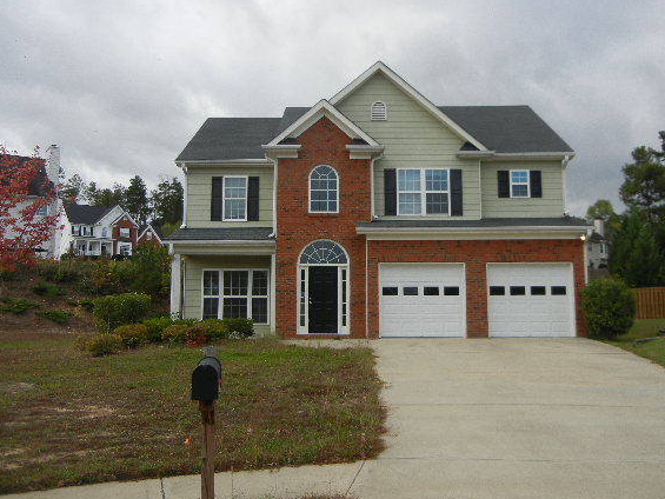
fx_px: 653
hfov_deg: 53.9
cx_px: 345
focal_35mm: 34
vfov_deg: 41.8
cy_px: 242
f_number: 3.5
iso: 160
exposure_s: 1/494
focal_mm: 5.4
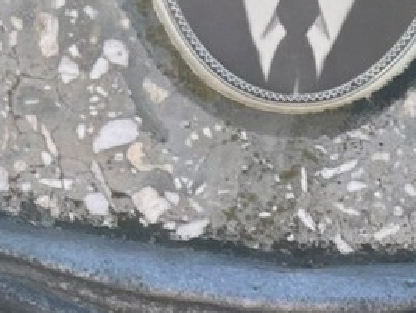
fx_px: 1685
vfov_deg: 9.9
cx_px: 337
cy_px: 600
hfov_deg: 14.0
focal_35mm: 140
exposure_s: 1/321
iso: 50
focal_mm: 5.96
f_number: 1.6
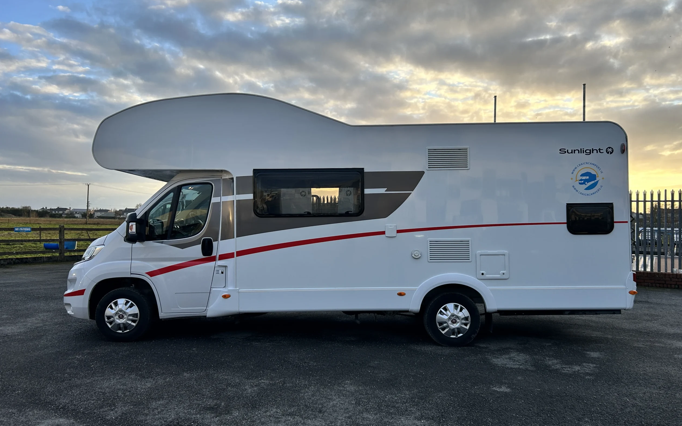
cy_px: 207
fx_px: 520
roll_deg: -0.8
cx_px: 344
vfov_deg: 44.5
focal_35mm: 28
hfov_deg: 66.5
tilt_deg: +2.3
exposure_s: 1/733
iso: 50
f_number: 1.5
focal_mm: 5.7
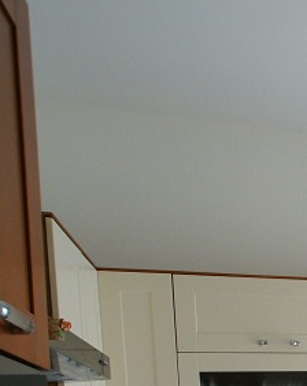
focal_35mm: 59
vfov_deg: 27.6
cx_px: 565
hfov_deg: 19.1
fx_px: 669
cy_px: 482
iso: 400
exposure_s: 1/30
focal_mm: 11
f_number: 4.5
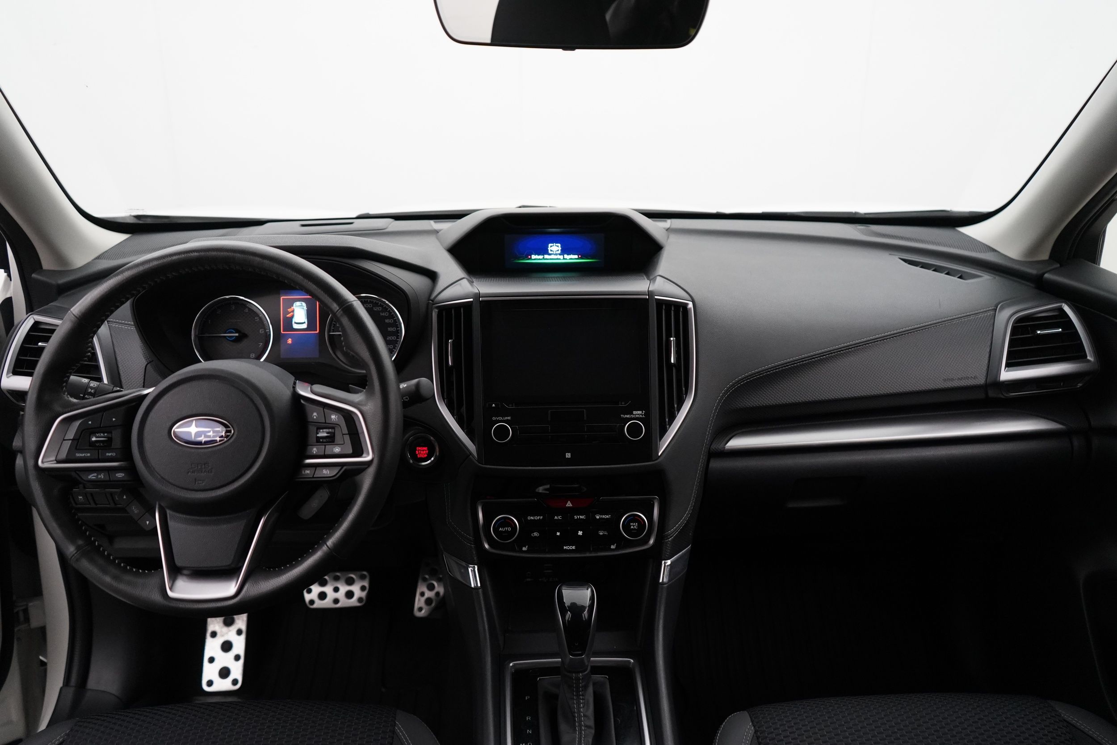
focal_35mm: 28
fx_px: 869
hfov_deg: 65.5
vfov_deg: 46.4
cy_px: 372
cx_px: 558
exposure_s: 1/160
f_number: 3.5
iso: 5000
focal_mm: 28
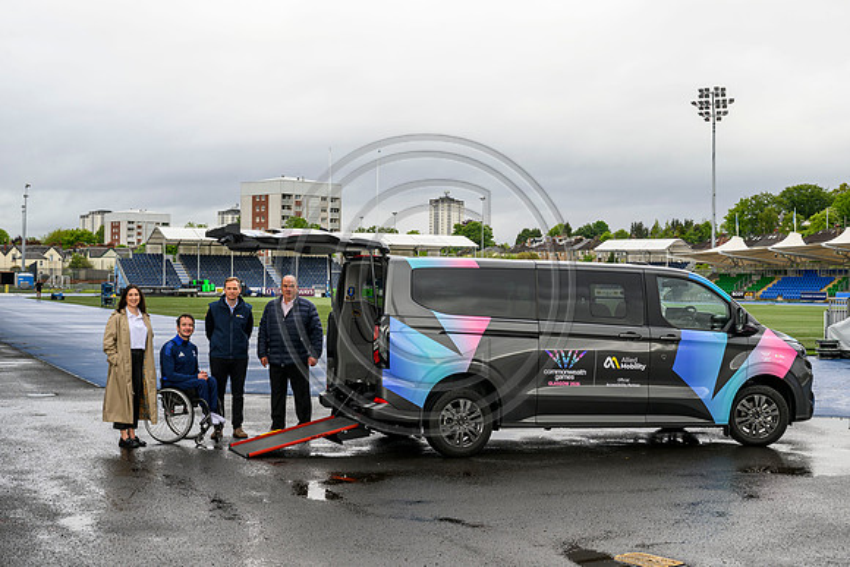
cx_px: 425
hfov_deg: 38.9
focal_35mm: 51
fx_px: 1204
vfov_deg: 26.5
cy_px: 284
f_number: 9
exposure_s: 1/160
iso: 250
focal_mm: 51
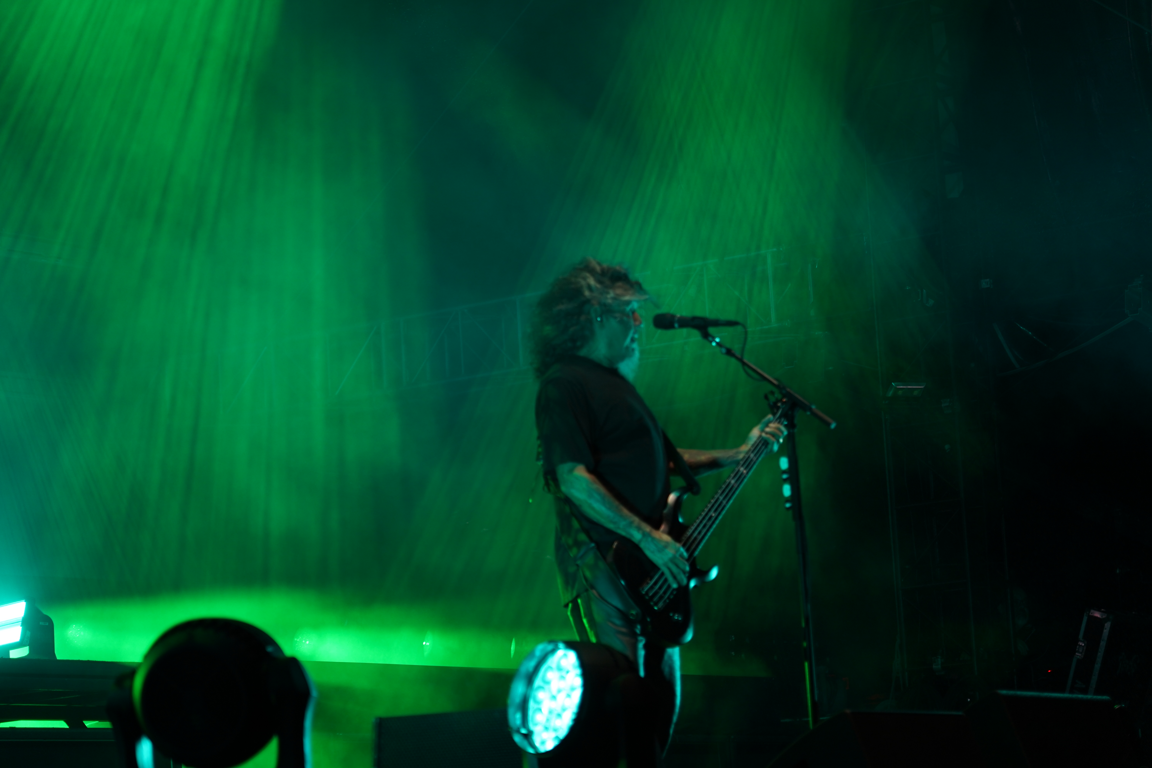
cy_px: 384
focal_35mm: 105
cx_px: 576
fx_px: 3360
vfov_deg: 13.0
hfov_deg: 19.5
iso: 500
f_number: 4
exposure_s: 1/125
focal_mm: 105
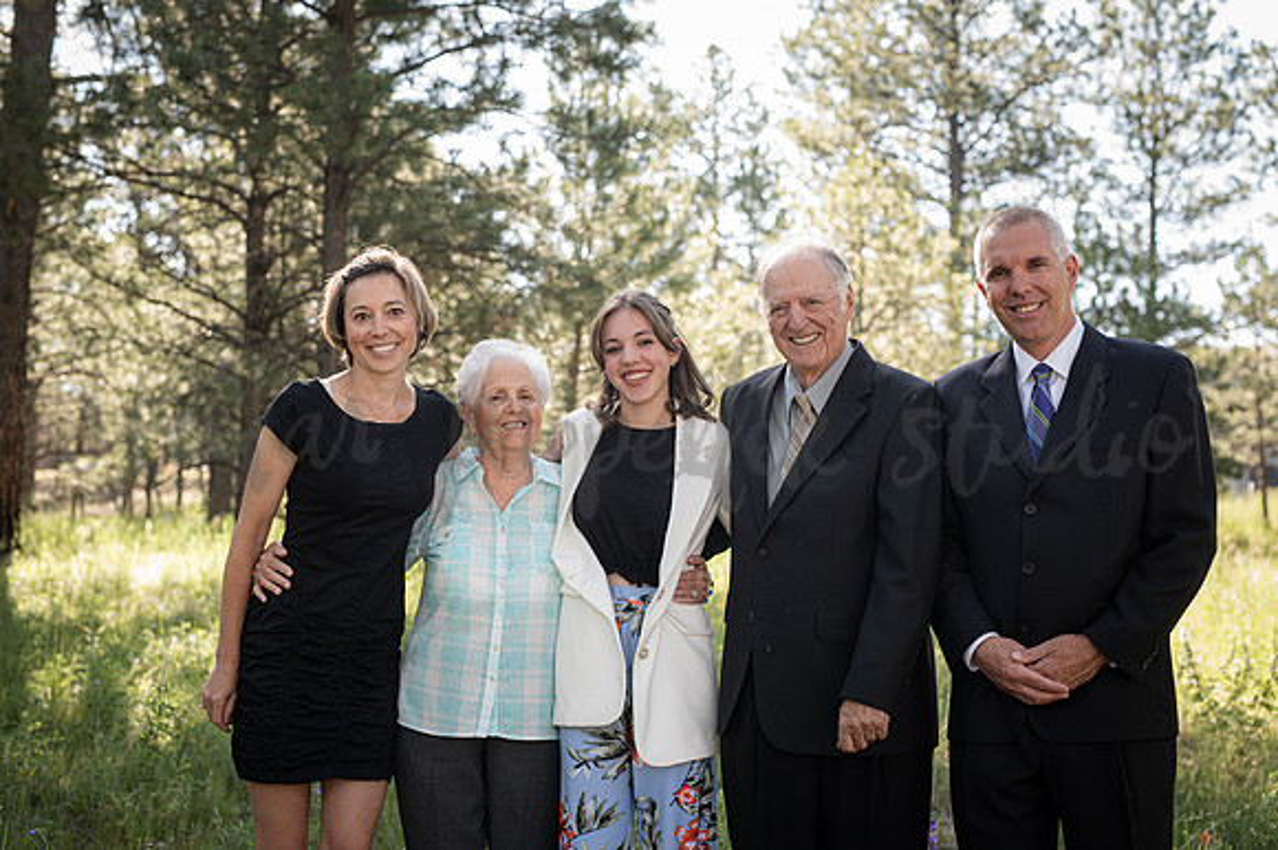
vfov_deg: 27.0
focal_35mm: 50
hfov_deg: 39.6
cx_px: 639
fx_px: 1774
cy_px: 425
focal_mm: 50
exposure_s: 1/1000
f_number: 3.5
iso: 800
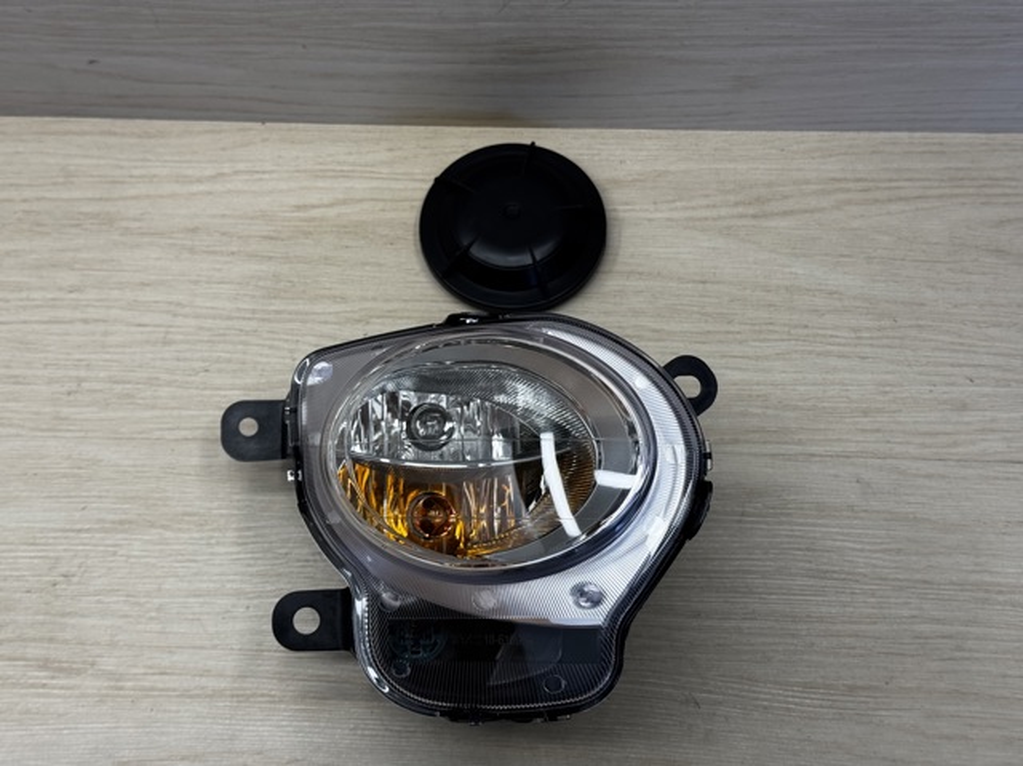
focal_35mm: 48
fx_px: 1417
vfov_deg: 30.2
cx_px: 512
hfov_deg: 39.7
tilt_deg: -67.7
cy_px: 383
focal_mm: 6.76
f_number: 1.78
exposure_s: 1/237
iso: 64
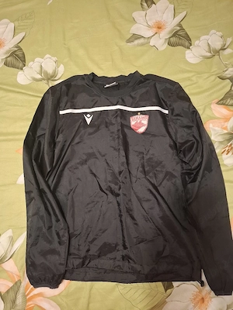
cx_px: 116
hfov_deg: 58.9
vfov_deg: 73.9
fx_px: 206
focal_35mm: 23
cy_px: 155
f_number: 1.8
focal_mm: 5.54
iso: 400
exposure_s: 1/33
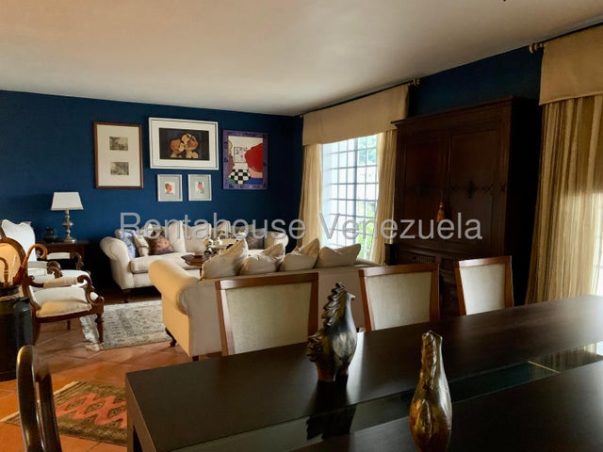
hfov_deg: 67.3
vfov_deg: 53.1
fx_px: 453
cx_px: 302
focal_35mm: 26
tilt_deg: -2.0
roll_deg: -2.5
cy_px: 226
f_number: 1.8
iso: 800
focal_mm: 4.25
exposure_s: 1/25
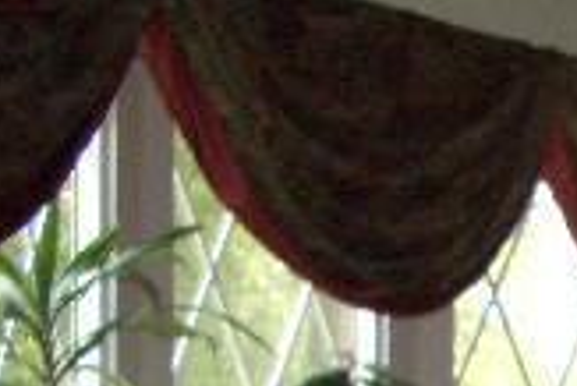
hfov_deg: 13.3
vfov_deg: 9.1
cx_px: 935
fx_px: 2294
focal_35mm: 143
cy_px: 733
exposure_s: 1/60
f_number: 2.6
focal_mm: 5.8
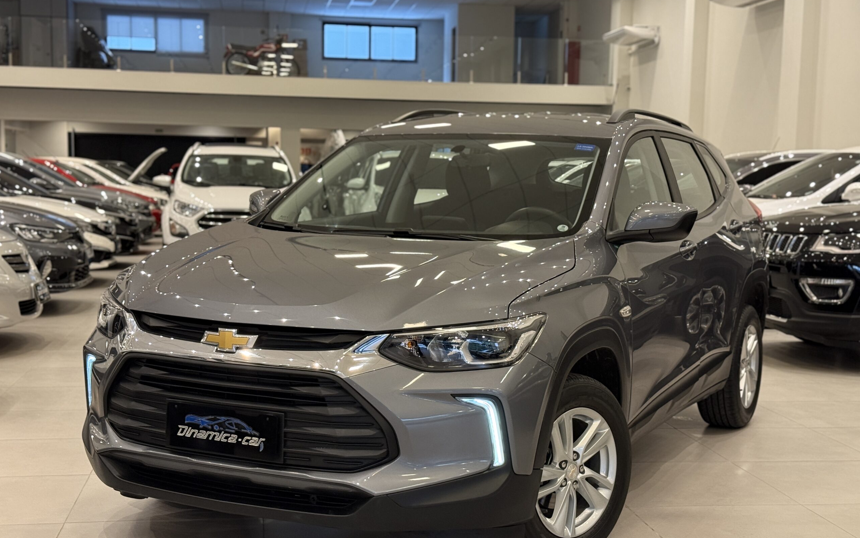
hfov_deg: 39.6
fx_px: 1195
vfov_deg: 25.3
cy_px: 298
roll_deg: -1.2
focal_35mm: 51
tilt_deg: -5.4
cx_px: 429
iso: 250
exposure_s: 1/60
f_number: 1.78
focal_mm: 6.76
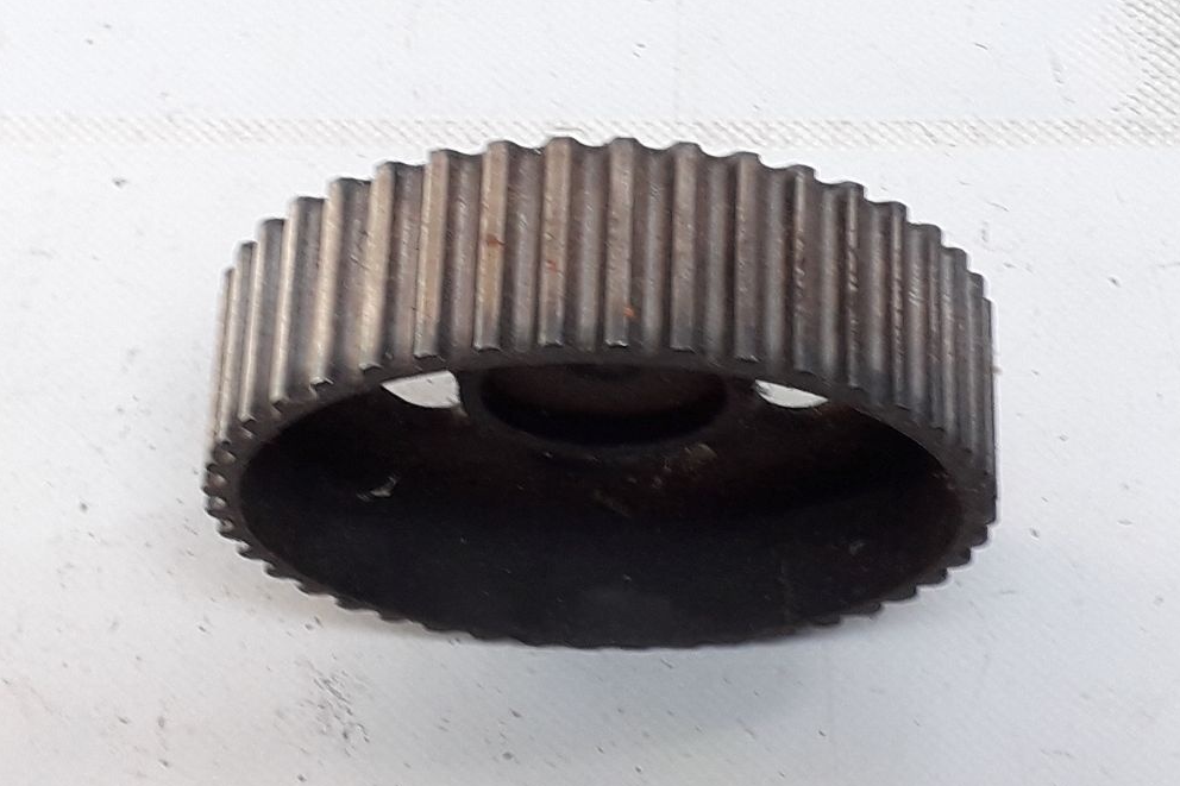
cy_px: 354
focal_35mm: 29
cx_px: 584
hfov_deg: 63.7
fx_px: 950
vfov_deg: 44.9
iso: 64
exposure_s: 1/40
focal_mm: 3.6
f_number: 1.9
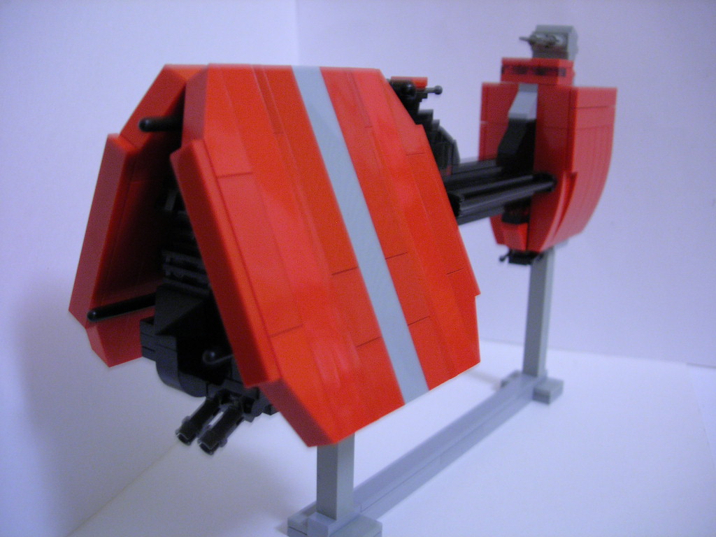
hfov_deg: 49.0
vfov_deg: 37.7
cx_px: 358
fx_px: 786
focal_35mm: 38
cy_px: 268
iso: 111
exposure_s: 1/3.8
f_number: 2.8
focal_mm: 7.8
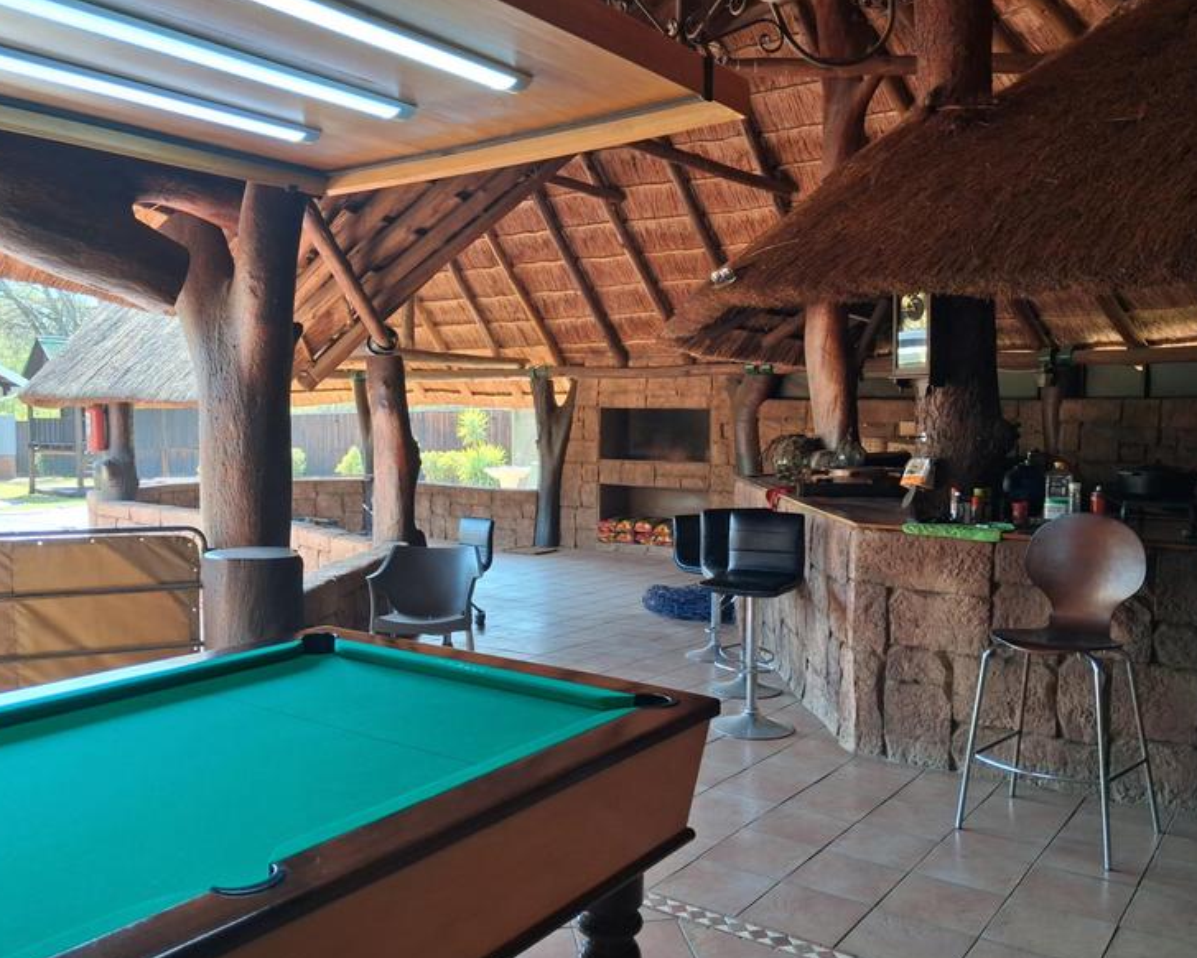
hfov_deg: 60.4
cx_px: 609
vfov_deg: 50.0
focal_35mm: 29
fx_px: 1028
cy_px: 486
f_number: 1.8
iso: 160
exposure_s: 1/100
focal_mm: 4
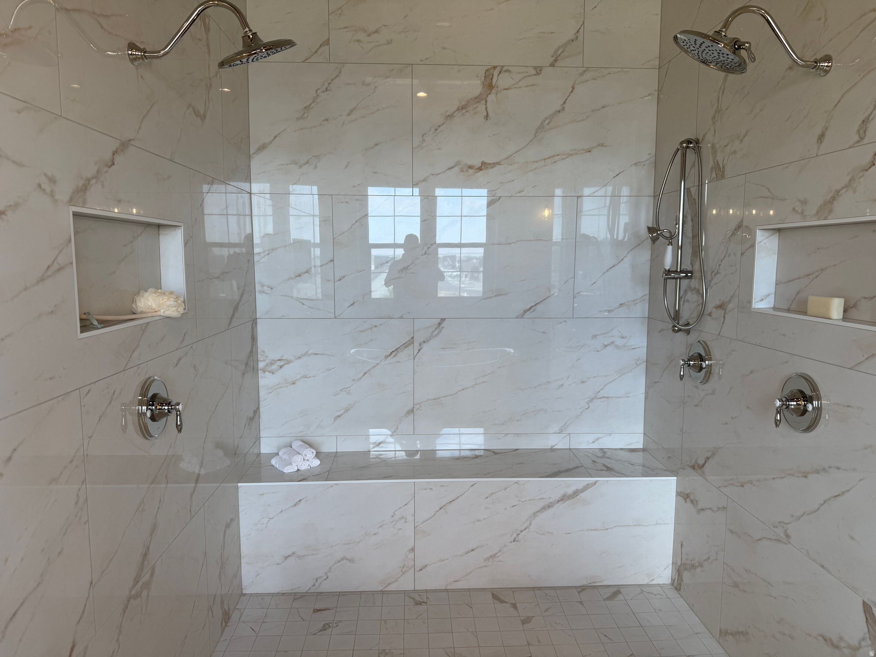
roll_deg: -0.8
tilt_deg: -6.3
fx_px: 607
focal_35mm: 24
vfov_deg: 56.8
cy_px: 328
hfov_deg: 71.6
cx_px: 438
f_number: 1.78
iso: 64
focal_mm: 6.76
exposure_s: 1/120
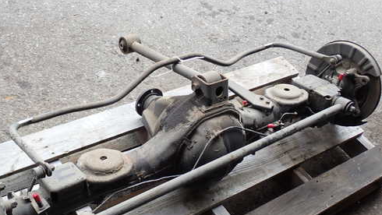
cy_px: 146
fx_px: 486
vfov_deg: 24.8
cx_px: 164
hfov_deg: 42.8
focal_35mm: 48
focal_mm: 6.37
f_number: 3.5
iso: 100
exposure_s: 1/125
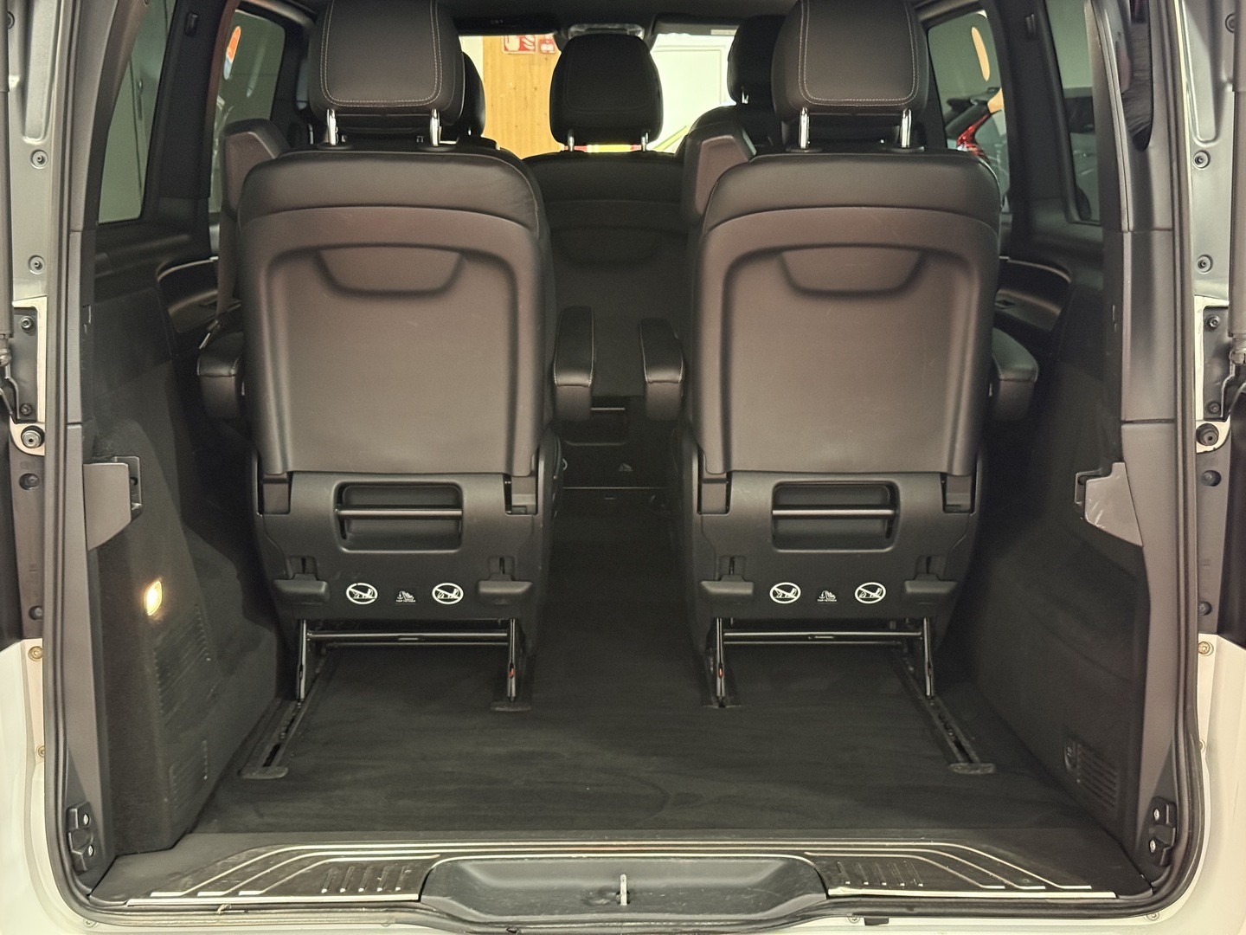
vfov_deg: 30.3
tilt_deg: -10.9
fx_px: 1728
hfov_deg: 39.7
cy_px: 468
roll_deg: +0.1
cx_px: 623
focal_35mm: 48
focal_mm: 6.76
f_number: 1.78
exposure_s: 1/32
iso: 500
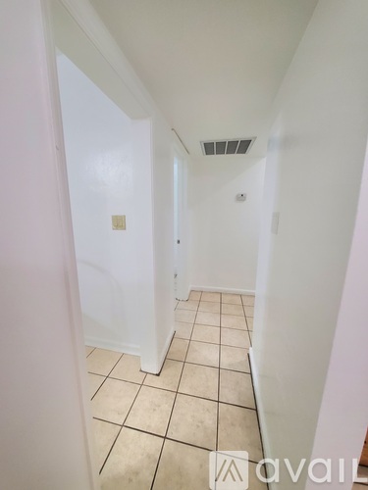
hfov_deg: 89.9
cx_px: 184
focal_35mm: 13
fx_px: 184
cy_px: 245
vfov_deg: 106.2
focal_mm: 1.8
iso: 320
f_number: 2.2
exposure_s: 1/60.2
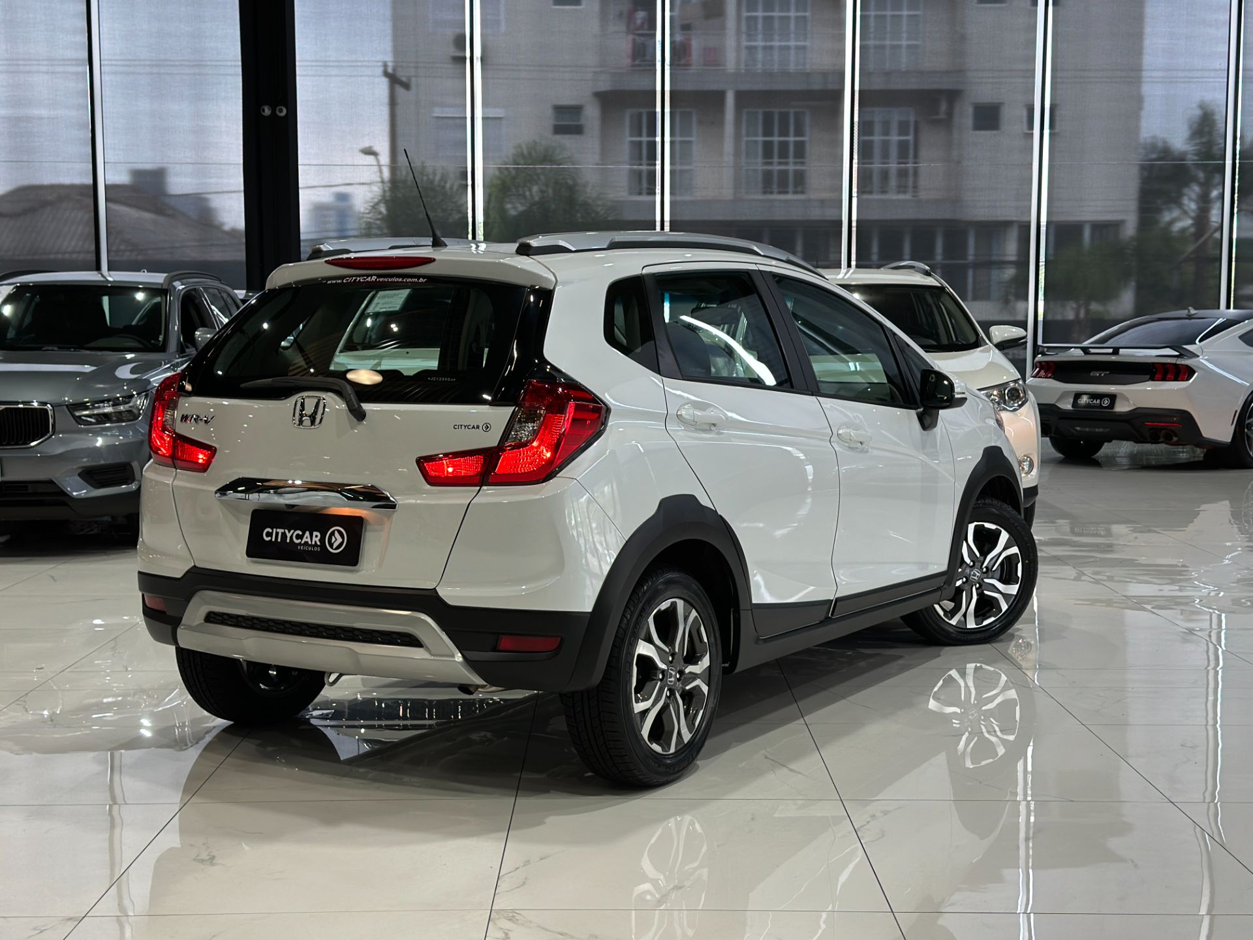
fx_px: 1737
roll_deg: -0.2
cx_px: 626
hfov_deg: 39.7
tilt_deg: -5.6
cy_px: 470
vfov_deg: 30.3
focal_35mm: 48
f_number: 1.78
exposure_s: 1/120
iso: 100
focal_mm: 6.86
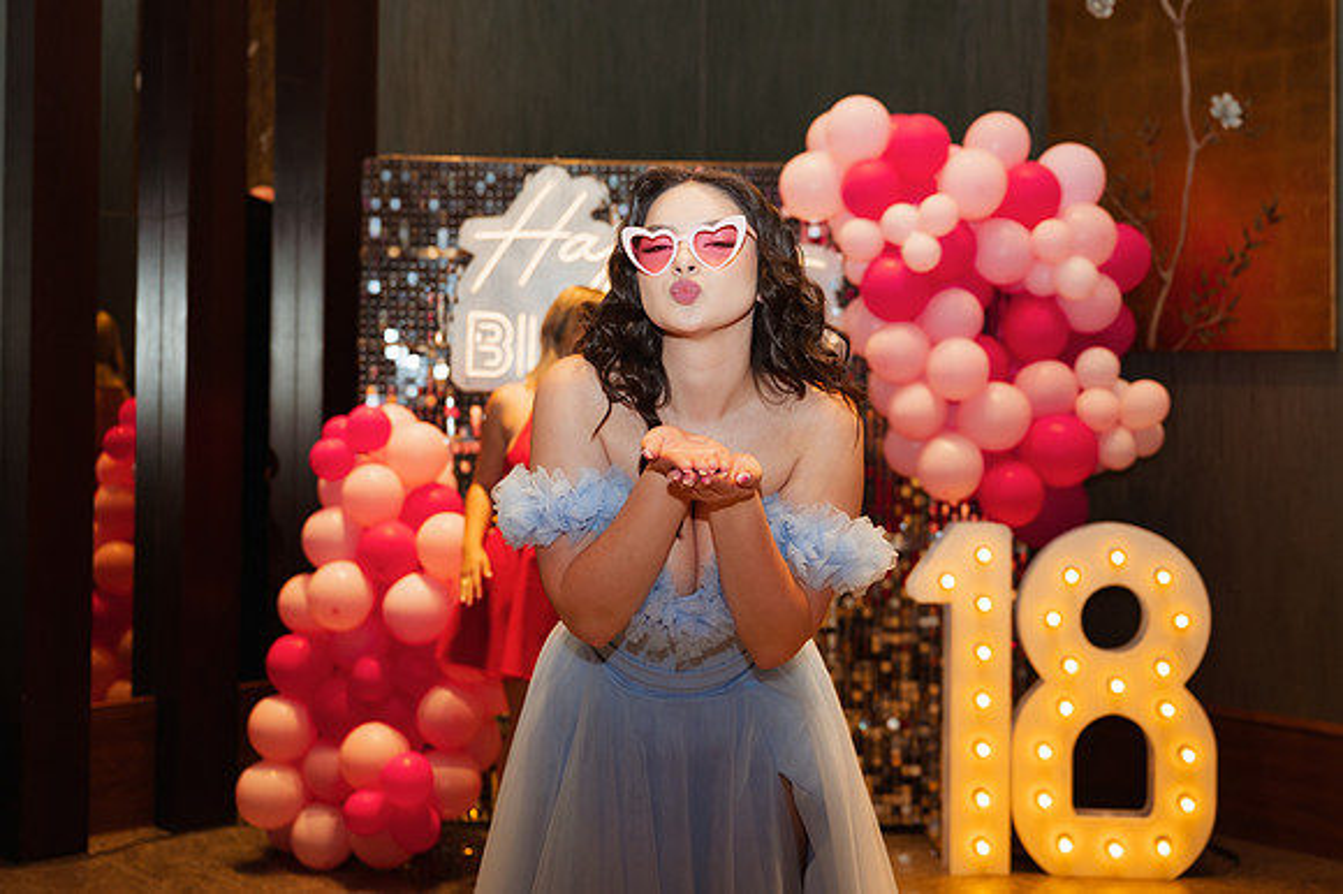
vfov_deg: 31.1
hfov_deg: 45.5
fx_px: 1603
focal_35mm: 43
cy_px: 360
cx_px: 672
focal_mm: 36
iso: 640
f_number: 2.8
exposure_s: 1/200
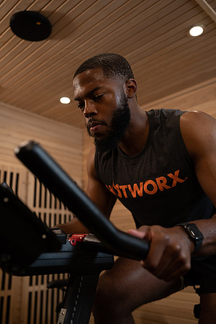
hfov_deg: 37.9
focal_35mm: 35
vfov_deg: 54.4
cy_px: 162
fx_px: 315
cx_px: 108
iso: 400
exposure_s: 1/160
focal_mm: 35
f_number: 2.8
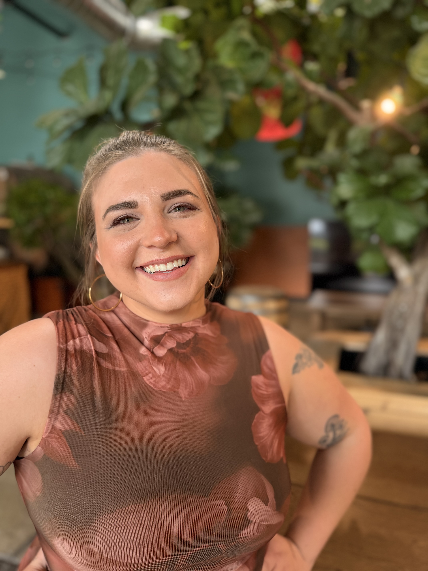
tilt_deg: -9.9
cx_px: 214
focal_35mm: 24
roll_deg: +0.0
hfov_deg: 56.8
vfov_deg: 71.6
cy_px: 286
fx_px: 396
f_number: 1.78
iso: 100
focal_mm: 6.76
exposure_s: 1/121
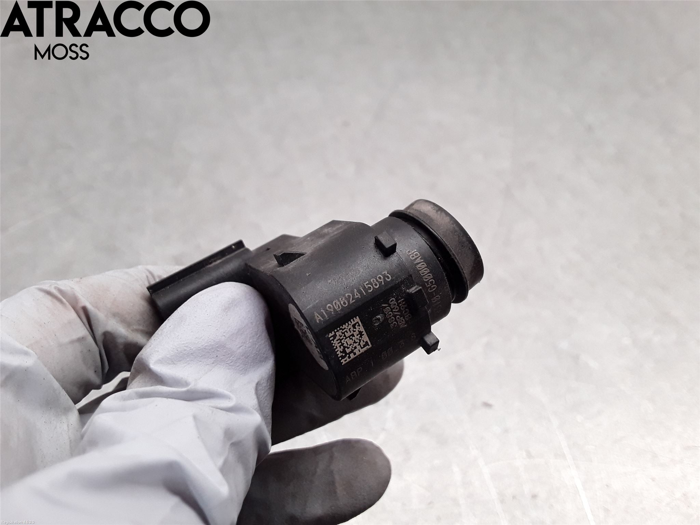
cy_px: 262
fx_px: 566
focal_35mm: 28
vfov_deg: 49.7
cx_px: 350
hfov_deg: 63.4
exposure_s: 1/103
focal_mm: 2.91
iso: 100
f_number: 1.9
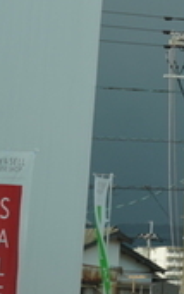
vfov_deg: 10.2
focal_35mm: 201
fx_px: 1611
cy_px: -81
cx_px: 628
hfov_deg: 5.9
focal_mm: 33
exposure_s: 1/400
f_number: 4.5
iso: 100
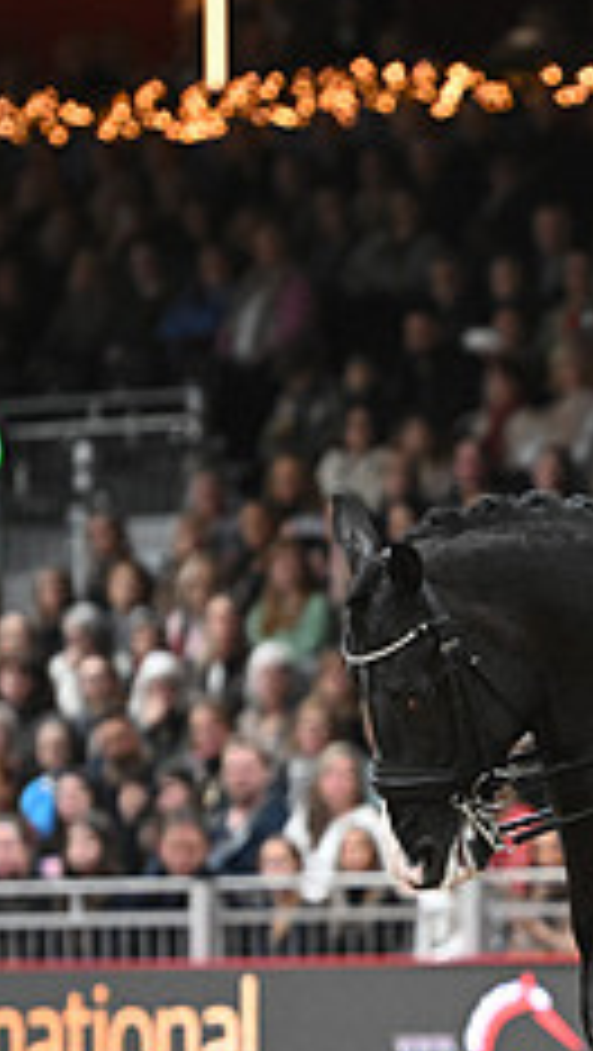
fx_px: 12301
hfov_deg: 2.8
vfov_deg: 4.9
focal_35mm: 441
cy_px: 838
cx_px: 1074
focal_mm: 170
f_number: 3.5
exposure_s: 1/800
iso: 6400
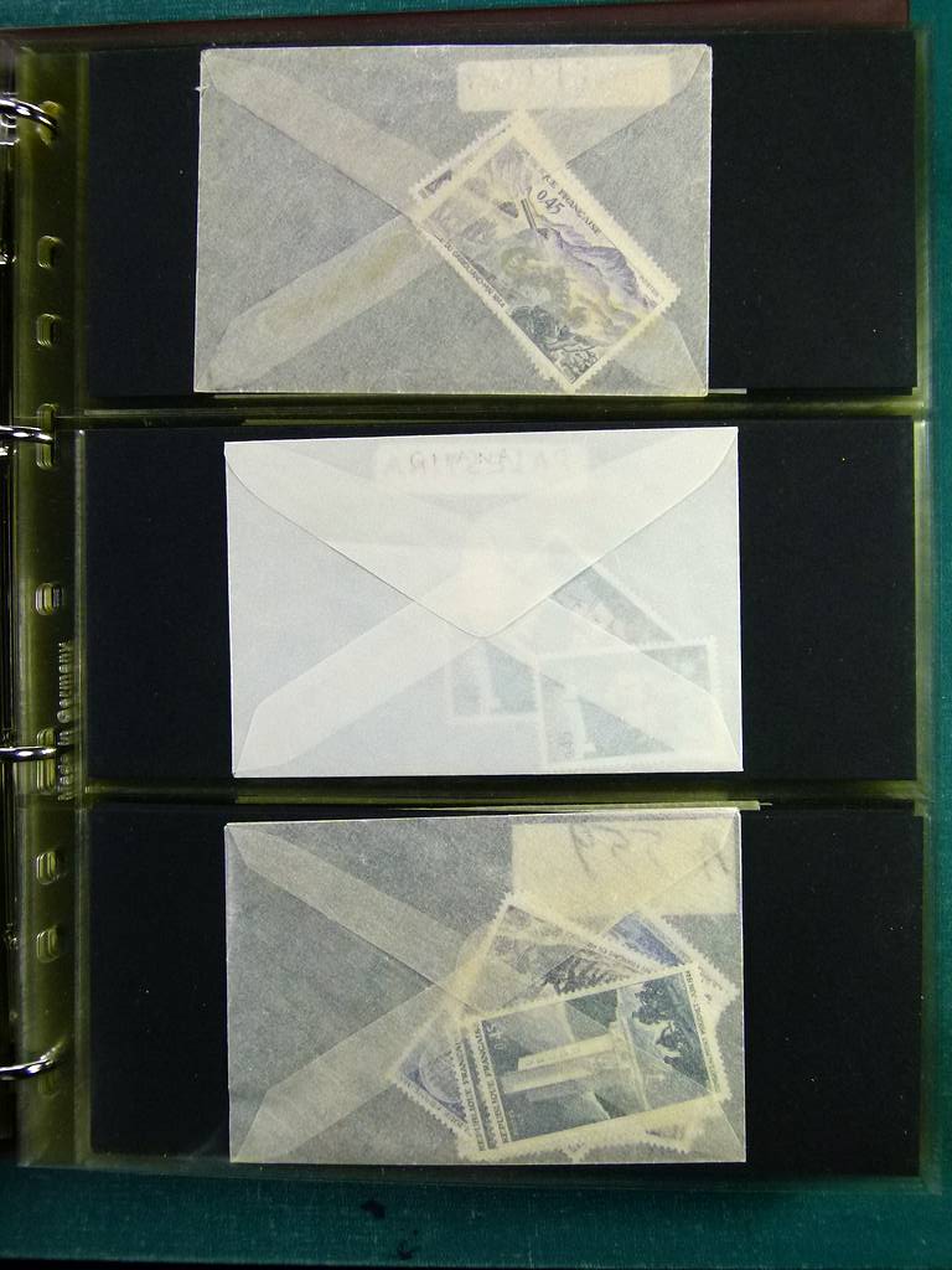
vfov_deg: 47.9
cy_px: 635
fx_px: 1430
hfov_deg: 36.8
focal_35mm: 39
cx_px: 476
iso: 200
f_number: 3.1
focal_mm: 7
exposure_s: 1/200
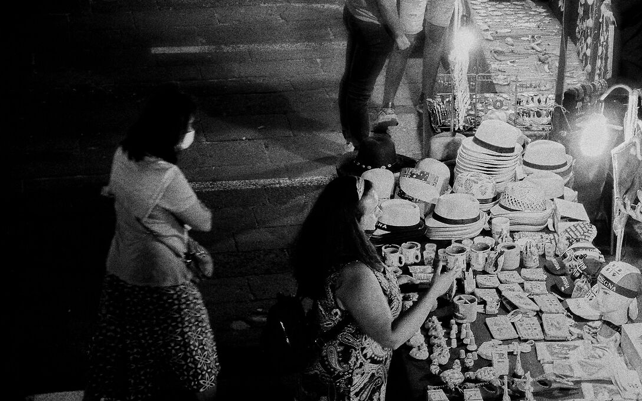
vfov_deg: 10.7
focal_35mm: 121
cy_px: -47
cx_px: 687
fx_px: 2117
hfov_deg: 16.8
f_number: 5.2
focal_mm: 36.3
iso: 5000
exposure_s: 1/60
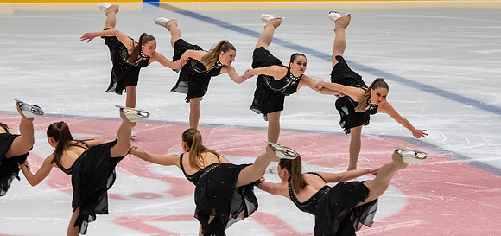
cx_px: 250
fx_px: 2574
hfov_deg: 11.1
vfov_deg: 5.2
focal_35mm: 201
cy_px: 73
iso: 1600
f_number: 5.6
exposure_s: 1/320
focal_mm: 122
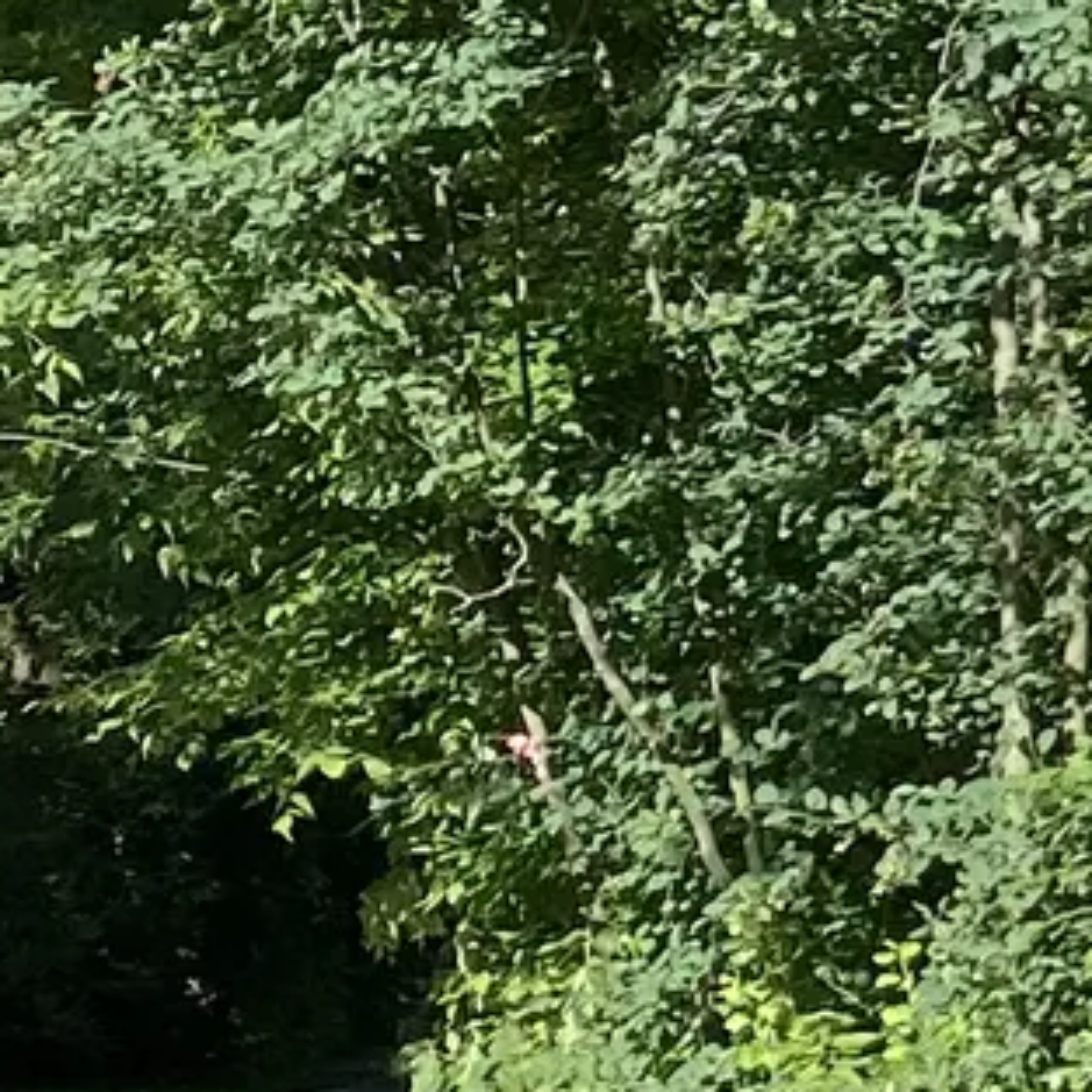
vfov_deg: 9.9
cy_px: 307
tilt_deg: +2.9
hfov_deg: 8.7
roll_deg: -0.4
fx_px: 6282
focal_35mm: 176
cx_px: 2941
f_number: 1.8
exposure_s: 1/845
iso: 32
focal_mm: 4.25
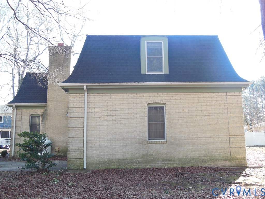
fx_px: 260
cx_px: 132
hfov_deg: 54.0
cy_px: 100
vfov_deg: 41.8
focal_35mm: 34
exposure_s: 1/100
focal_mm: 6
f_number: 3.9
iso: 125
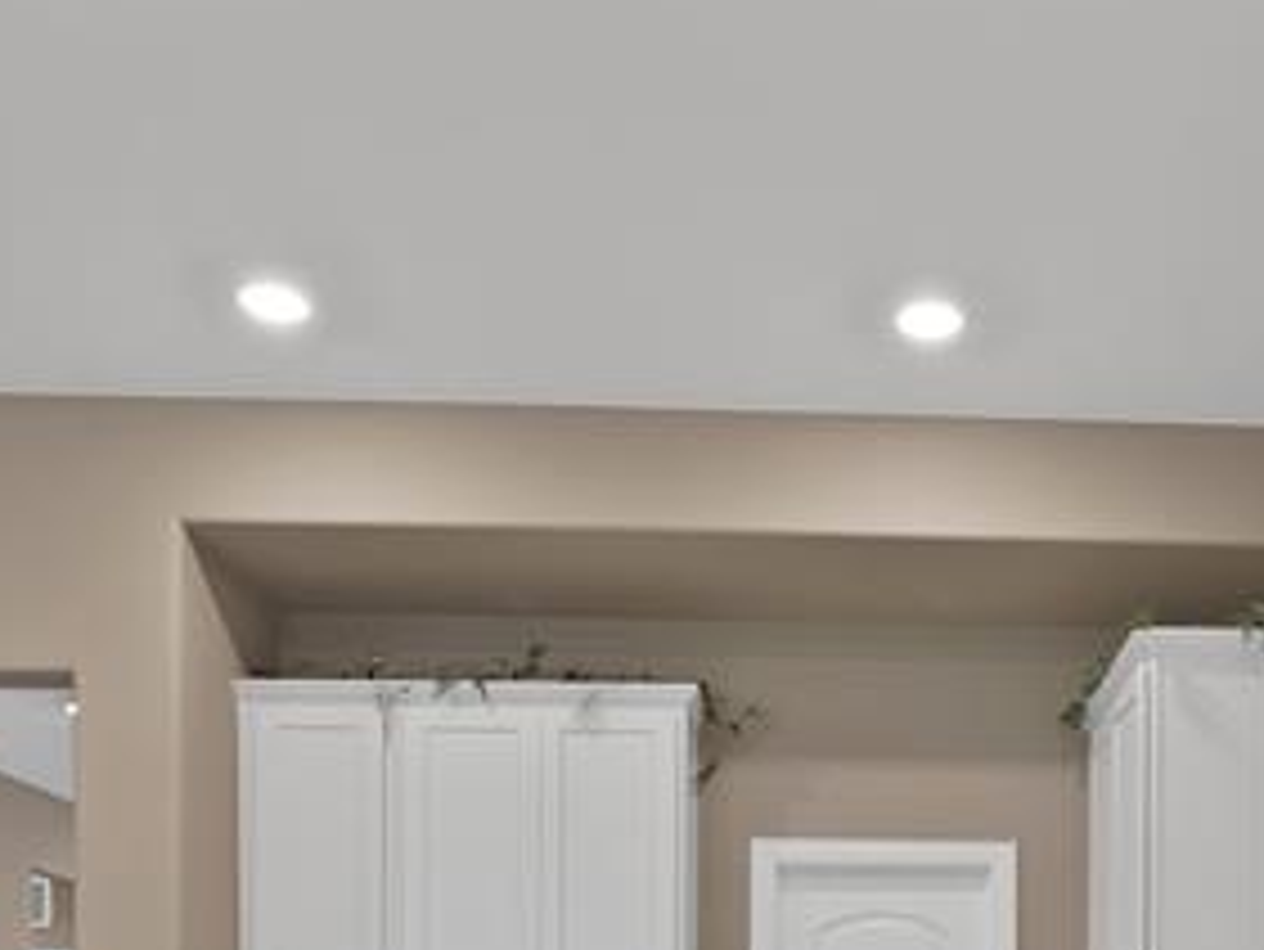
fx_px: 1534
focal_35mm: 42
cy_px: 1114
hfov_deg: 43.6
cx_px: 913
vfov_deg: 29.9
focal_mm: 12
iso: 640
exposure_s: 1/2
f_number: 9
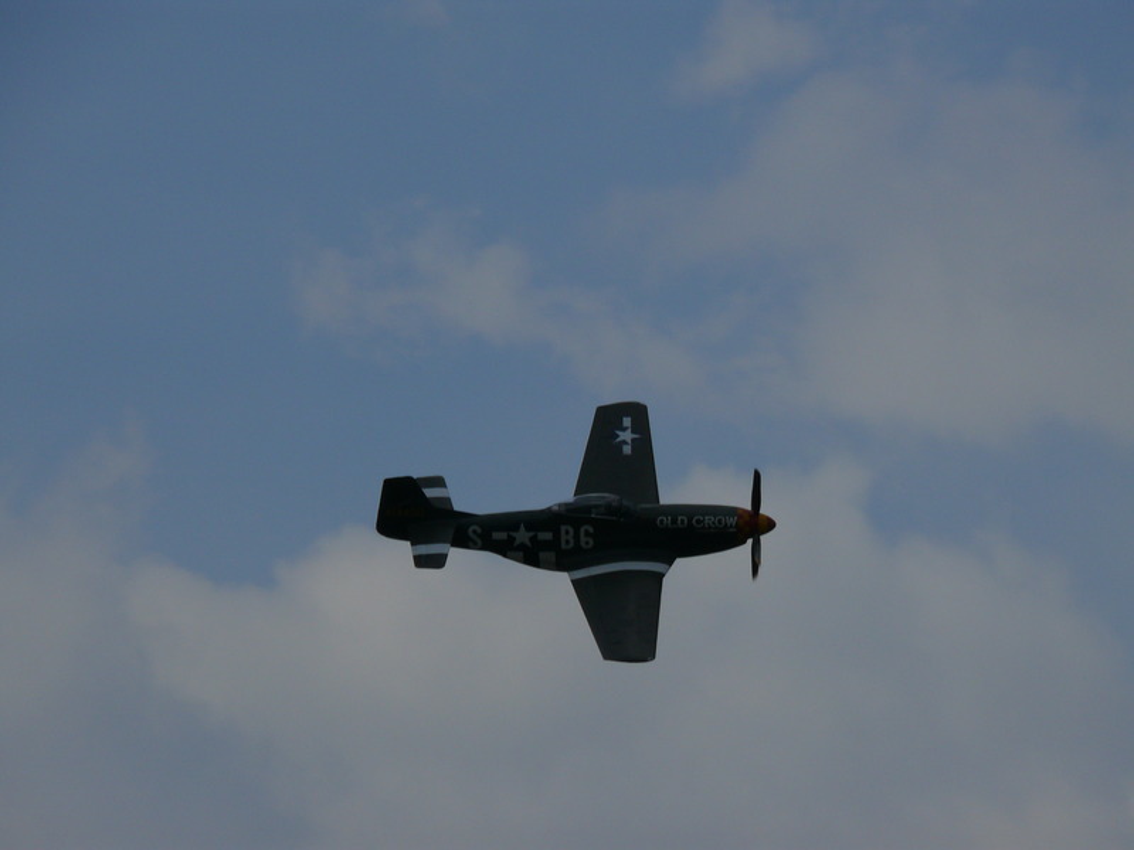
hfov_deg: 4.7
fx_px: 13759
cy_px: 425
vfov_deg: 3.5
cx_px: 567
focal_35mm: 420
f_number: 8
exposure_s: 1/1300
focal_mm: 88.8
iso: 100
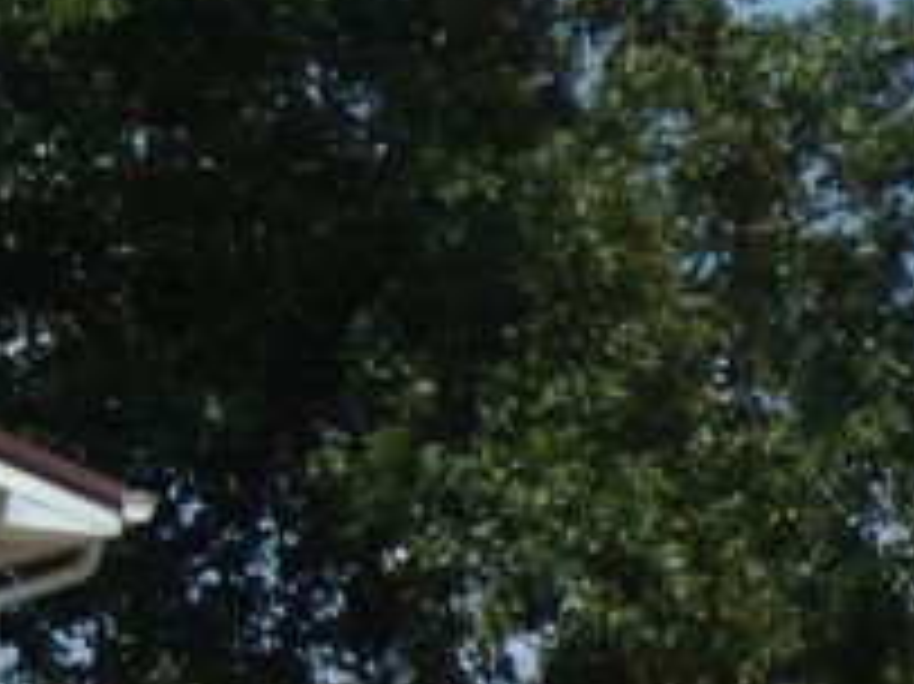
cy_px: 1404
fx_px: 5990
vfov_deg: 6.3
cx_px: -23
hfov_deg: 8.7
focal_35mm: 227
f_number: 3.7
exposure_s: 1/1300
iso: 100
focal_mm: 7.79
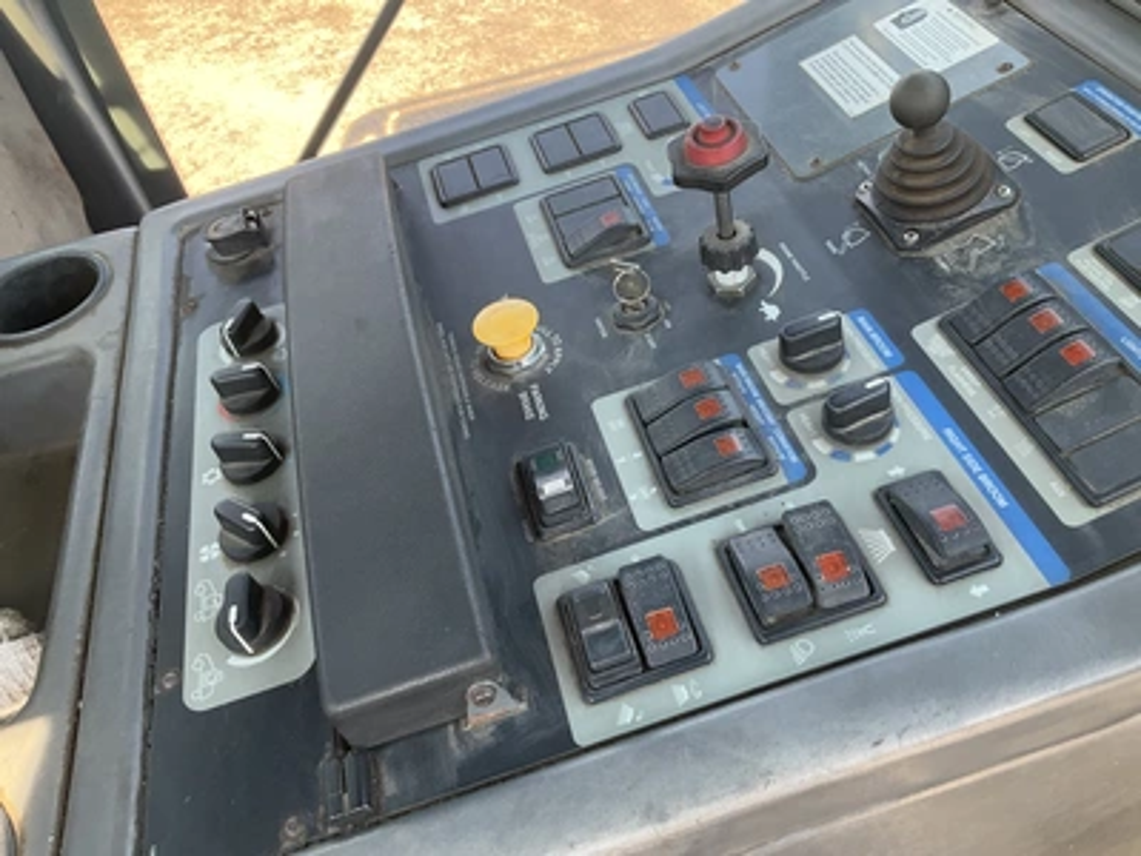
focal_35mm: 29
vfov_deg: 48.2
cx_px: 570
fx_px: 956
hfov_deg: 61.7
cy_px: 428
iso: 40
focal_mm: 3
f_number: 1.8
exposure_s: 1/122
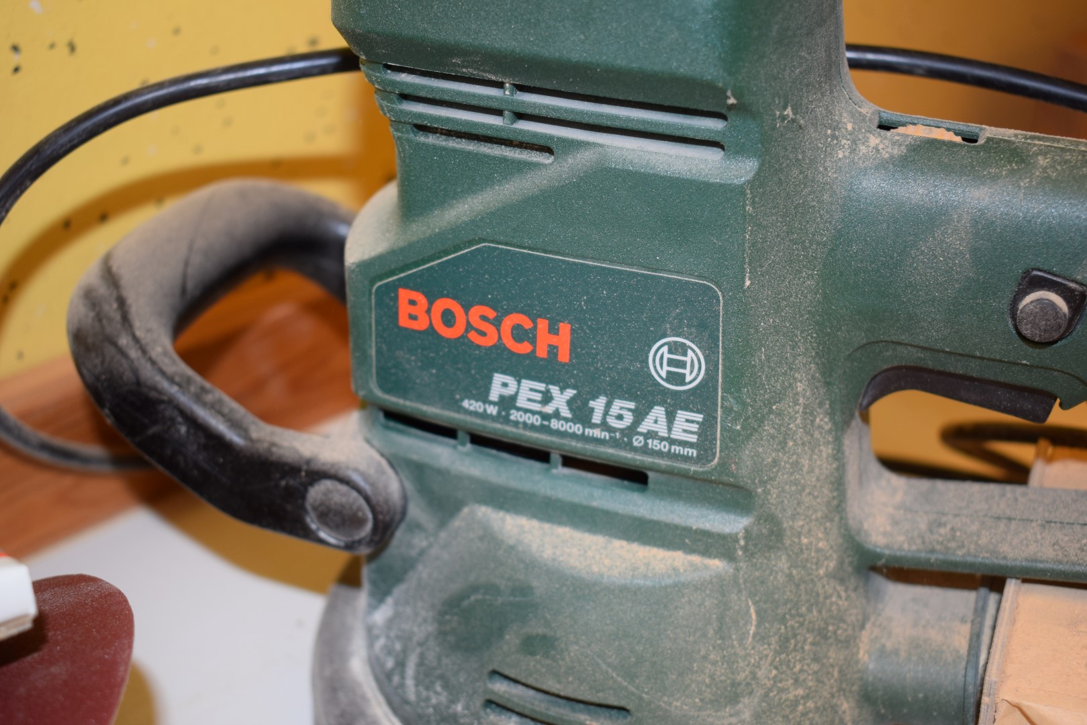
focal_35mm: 46
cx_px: 544
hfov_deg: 42.3
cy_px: 362
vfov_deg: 29.0
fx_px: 1404
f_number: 5
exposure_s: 1/100
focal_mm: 31
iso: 360
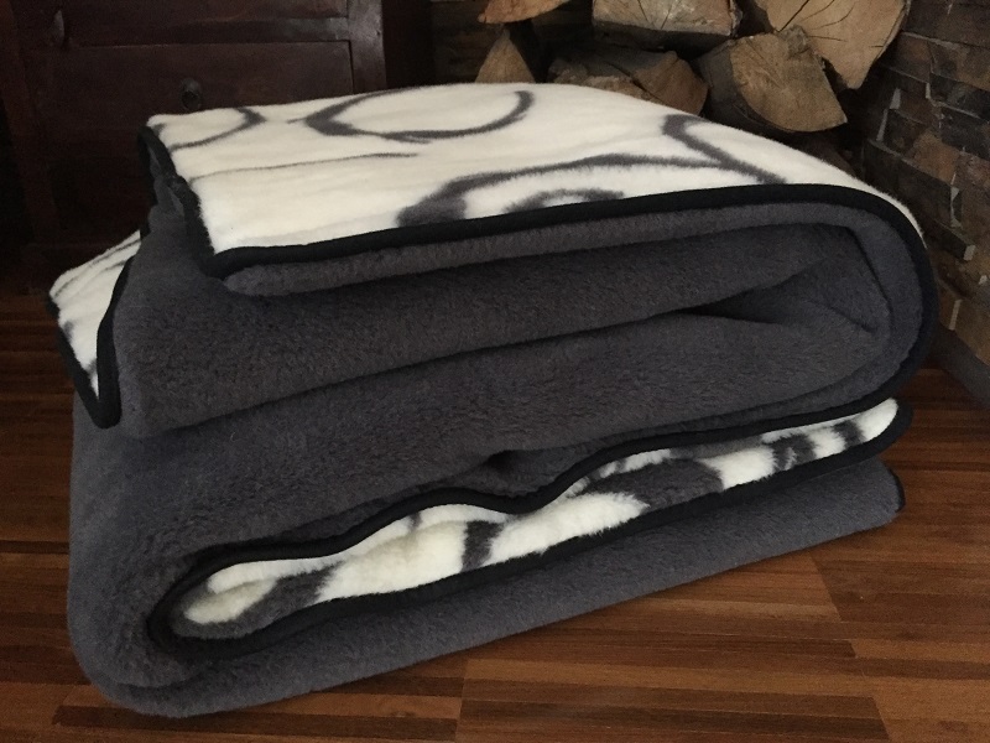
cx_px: 495
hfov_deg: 61.7
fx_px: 829
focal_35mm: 29
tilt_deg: -24.3
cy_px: 372
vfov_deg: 48.2
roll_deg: +2.5
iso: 320
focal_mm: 4.15
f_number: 2.2
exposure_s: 1/17
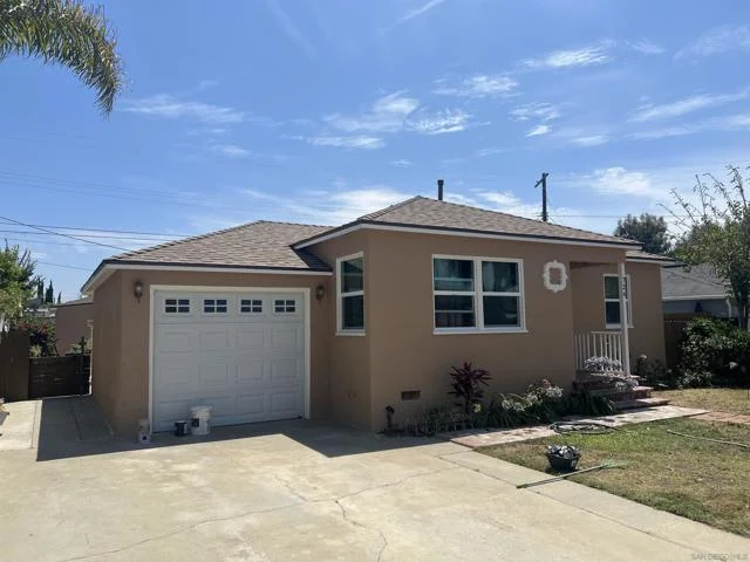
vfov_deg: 53.1
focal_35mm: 26
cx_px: 375
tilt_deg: +5.3
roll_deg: +1.2
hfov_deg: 67.3
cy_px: 281
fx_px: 563
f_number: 1.5
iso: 50
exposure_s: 1/6579
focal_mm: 5.7
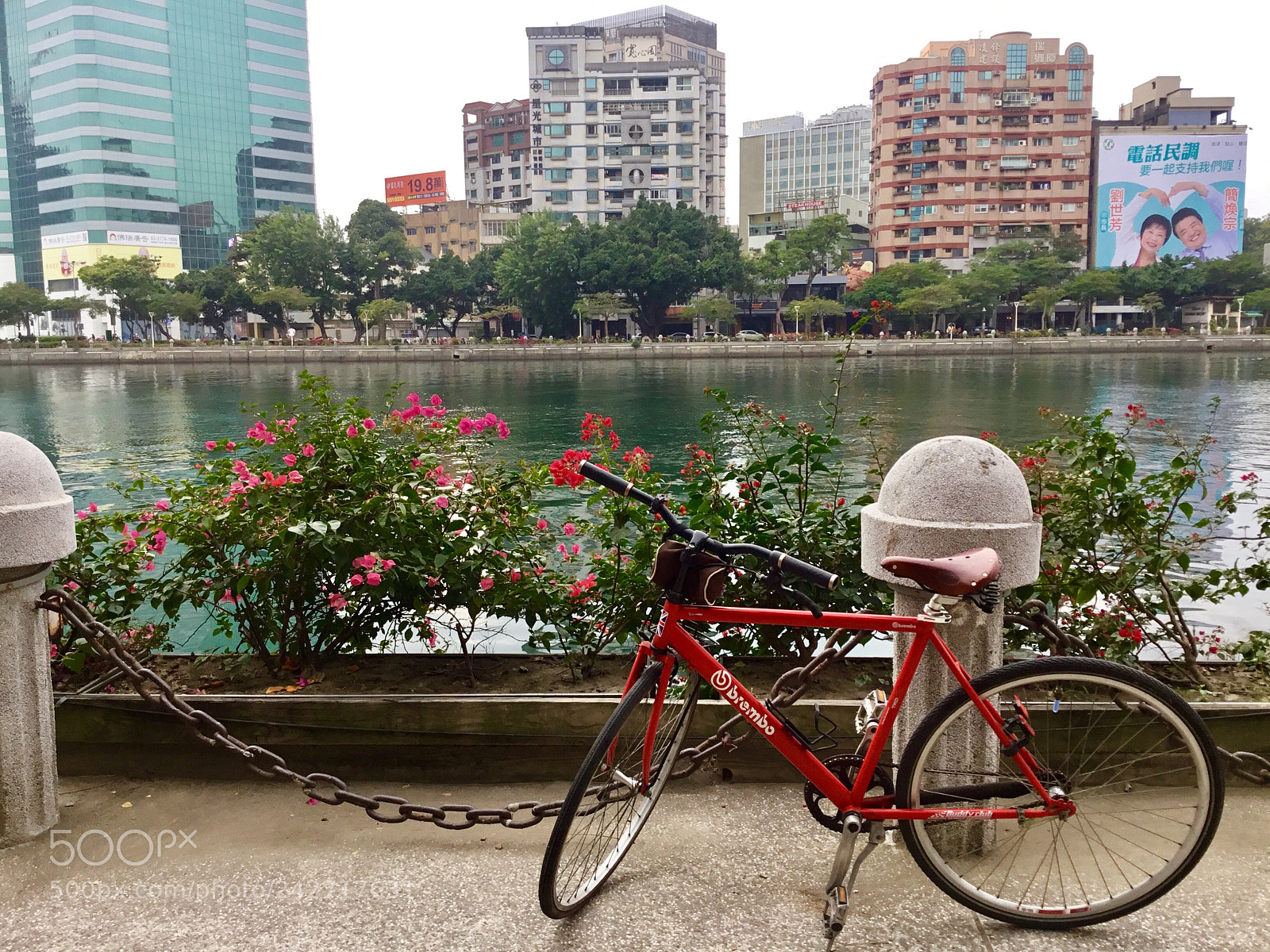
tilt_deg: -8.0
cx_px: 635
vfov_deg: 45.4
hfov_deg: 58.4
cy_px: 476
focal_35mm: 31
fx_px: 1137
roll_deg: +0.3
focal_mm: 3.3
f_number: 2.4
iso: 25
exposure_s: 1/182
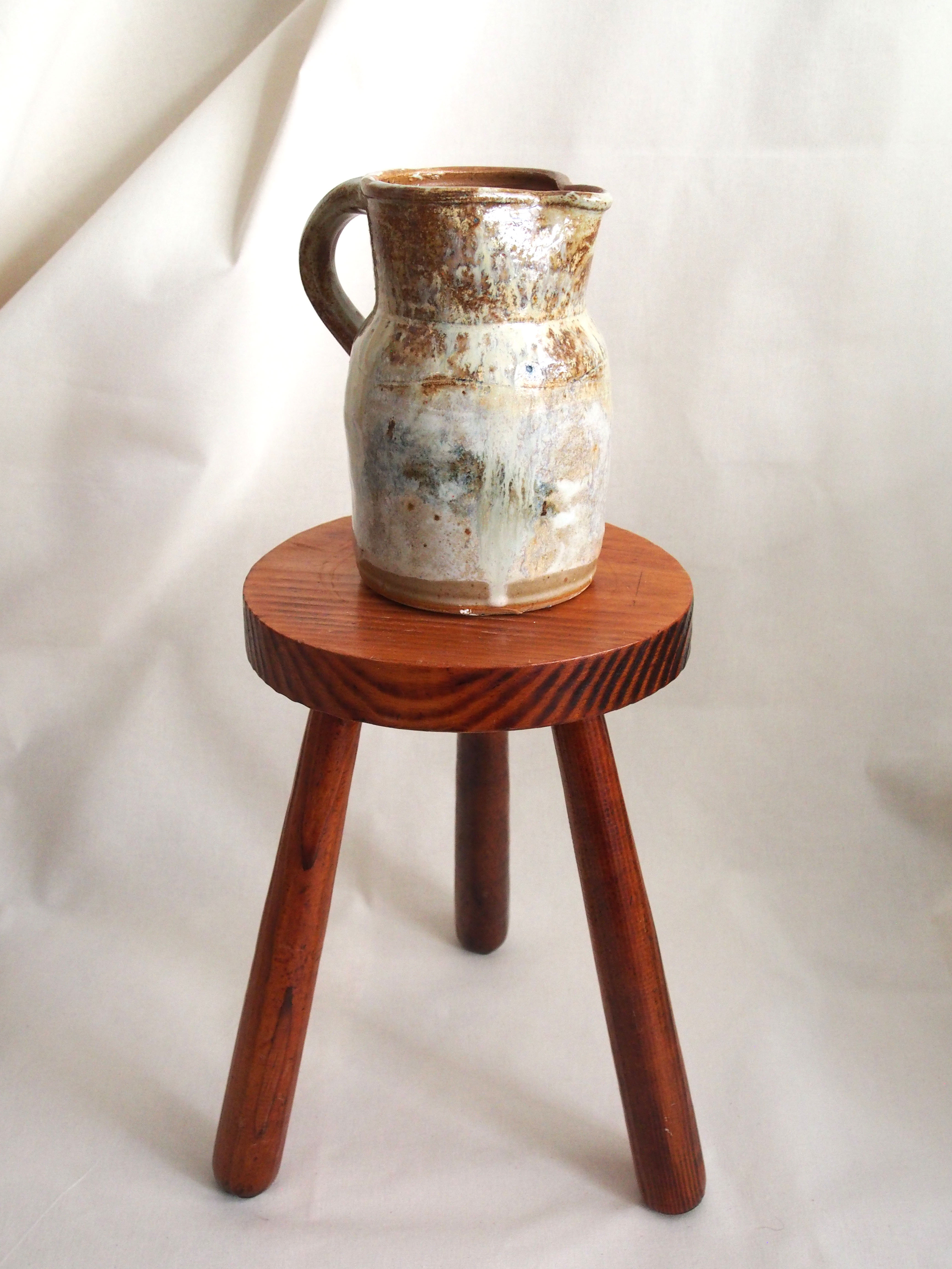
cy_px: 634
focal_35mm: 38
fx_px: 1393
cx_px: 476
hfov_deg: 37.7
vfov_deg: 49.0
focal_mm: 19
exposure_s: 1/40
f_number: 4.4
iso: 1600
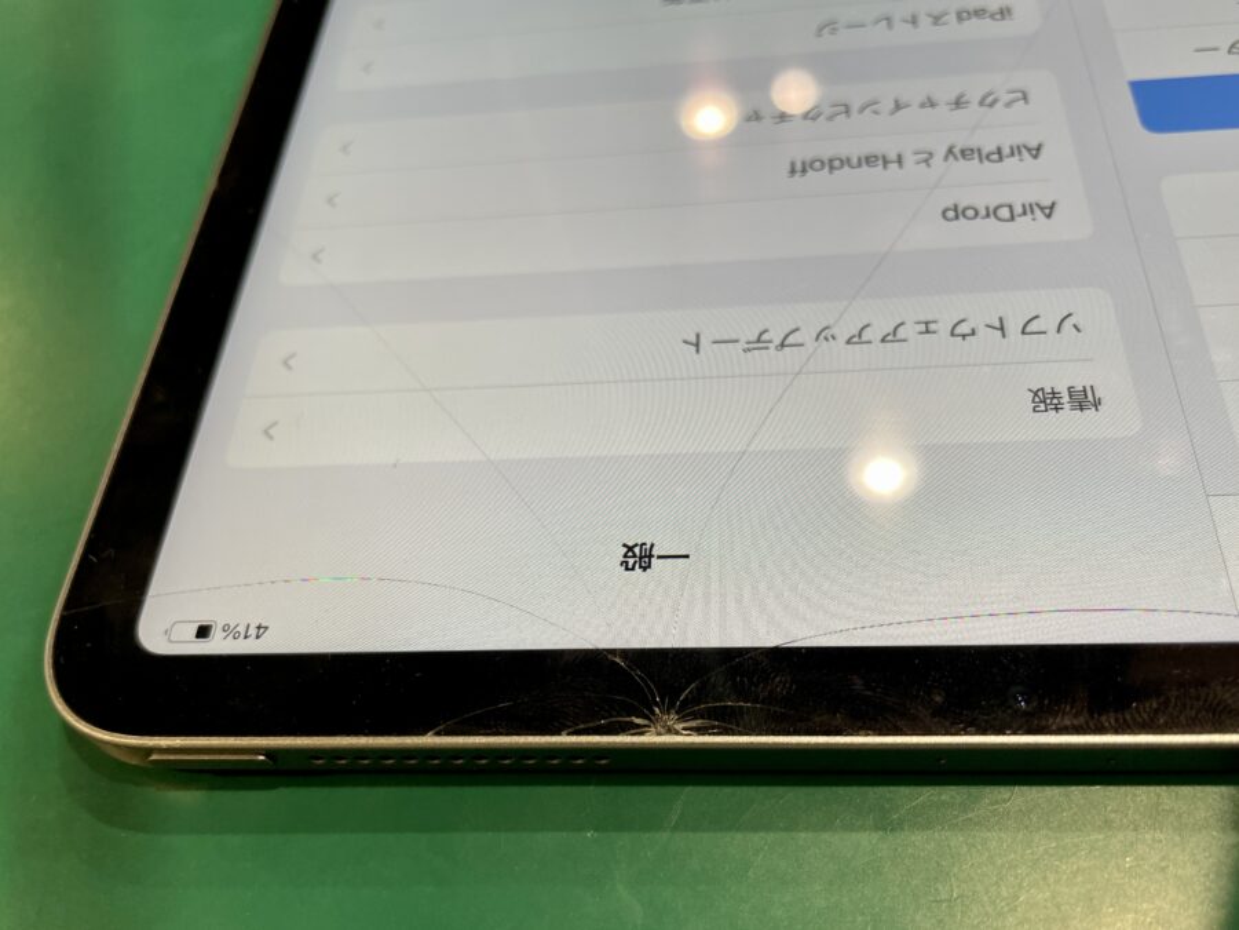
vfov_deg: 53.1
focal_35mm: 26
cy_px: 465
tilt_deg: -55.6
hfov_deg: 67.3
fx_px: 931
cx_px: 620
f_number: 1.6
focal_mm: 4.2
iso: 64
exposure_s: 1/100
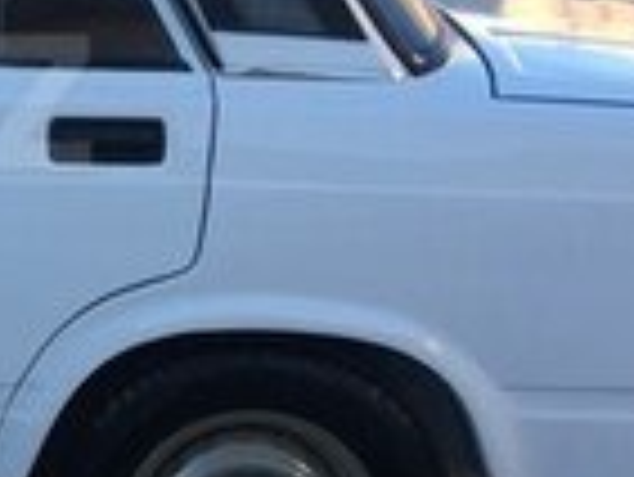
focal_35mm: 136
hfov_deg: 13.5
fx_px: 2493
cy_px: 101
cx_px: -369
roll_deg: +0.0
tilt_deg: -11.6
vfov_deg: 10.9
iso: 25
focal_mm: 4.15
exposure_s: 1/242
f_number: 2.2
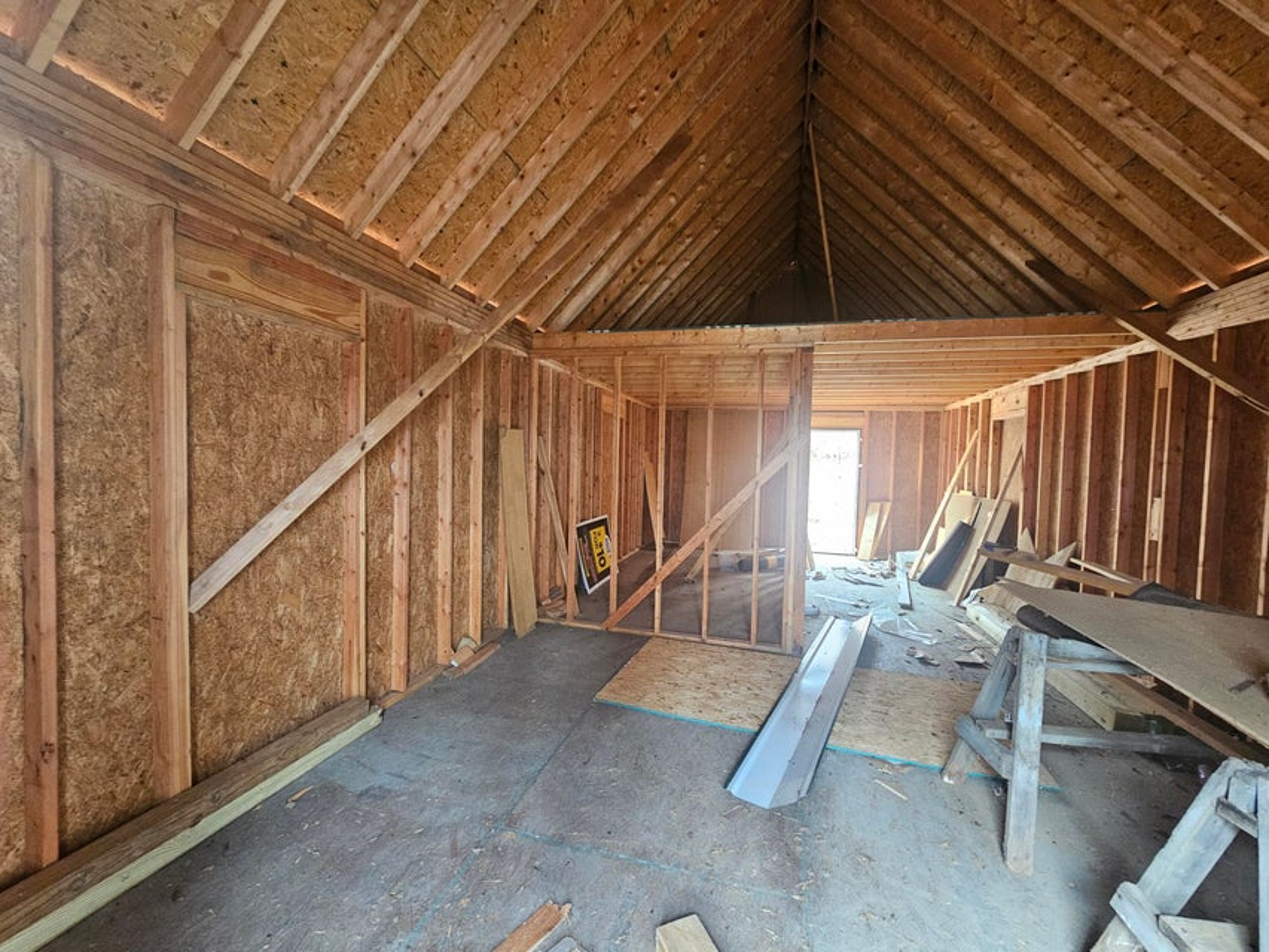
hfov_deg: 106.2
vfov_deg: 89.9
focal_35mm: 13
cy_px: 476
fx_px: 477
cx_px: 634
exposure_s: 1/30
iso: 500
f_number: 2.2
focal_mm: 2.2
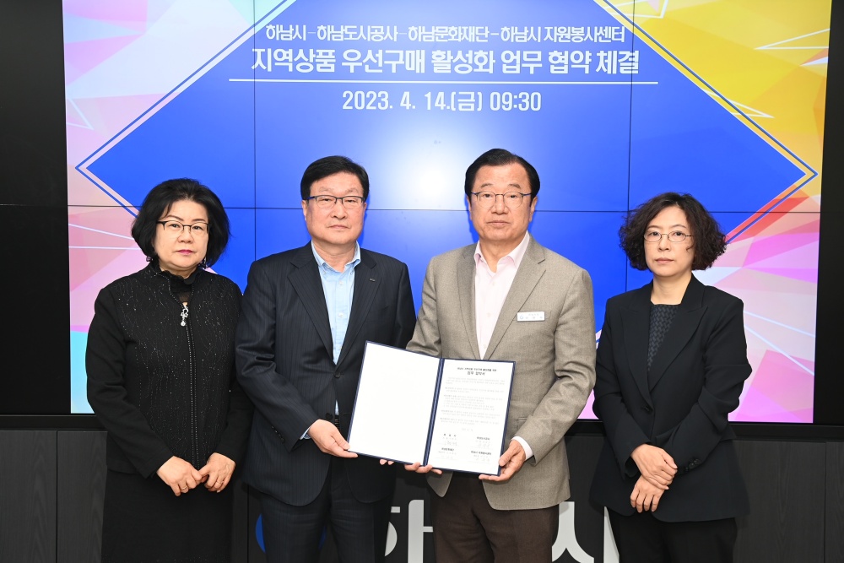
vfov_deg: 33.4
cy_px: 282
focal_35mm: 40
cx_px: 422
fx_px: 938
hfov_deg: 48.5
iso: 800
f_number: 4.5
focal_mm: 40
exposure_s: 1/125
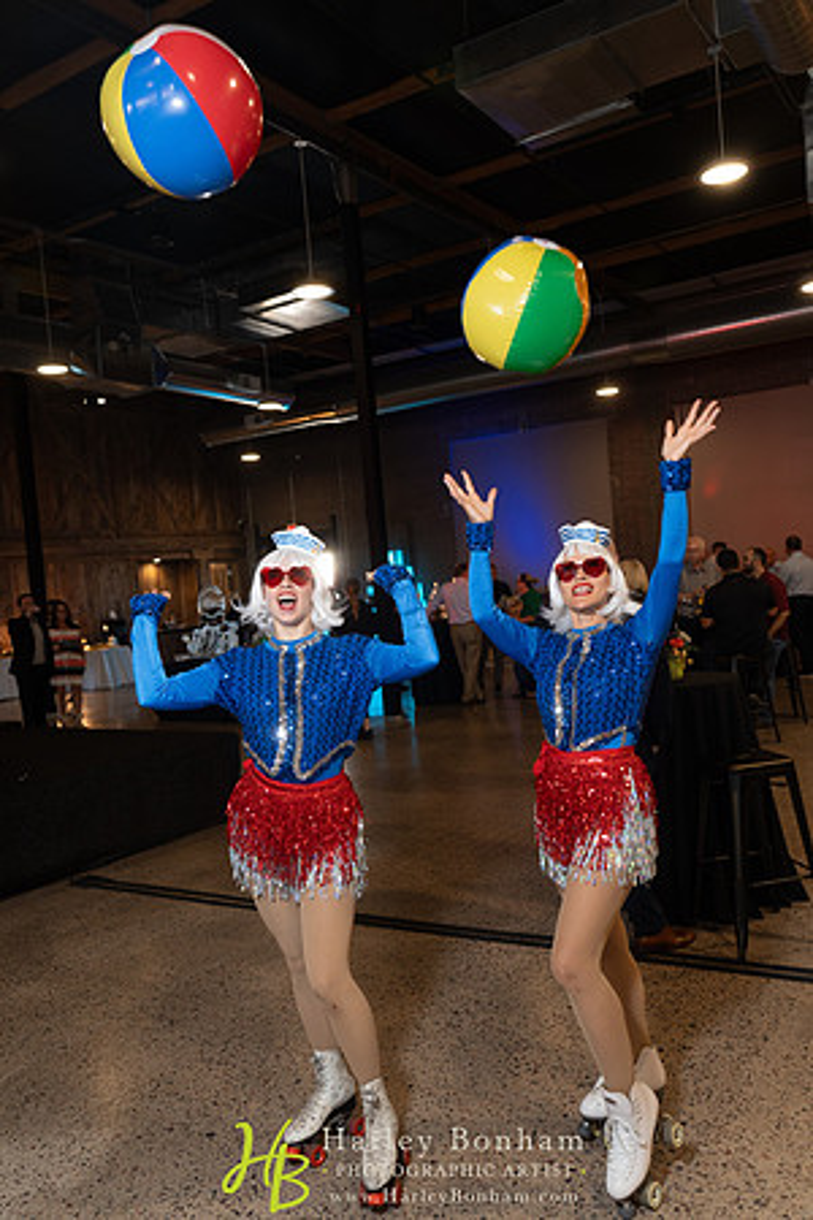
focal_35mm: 27
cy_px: 610
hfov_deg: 47.9
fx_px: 915
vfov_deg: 67.4
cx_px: 406
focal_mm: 27
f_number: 4
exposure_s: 1/100
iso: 1250
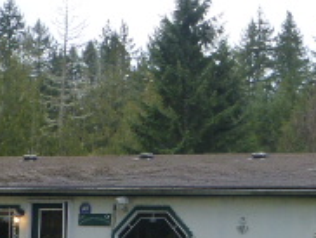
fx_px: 1316
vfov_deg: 10.3
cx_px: 215
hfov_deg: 13.7
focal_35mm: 144
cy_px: 193
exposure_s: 1/160
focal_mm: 7.4
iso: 160
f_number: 3.9
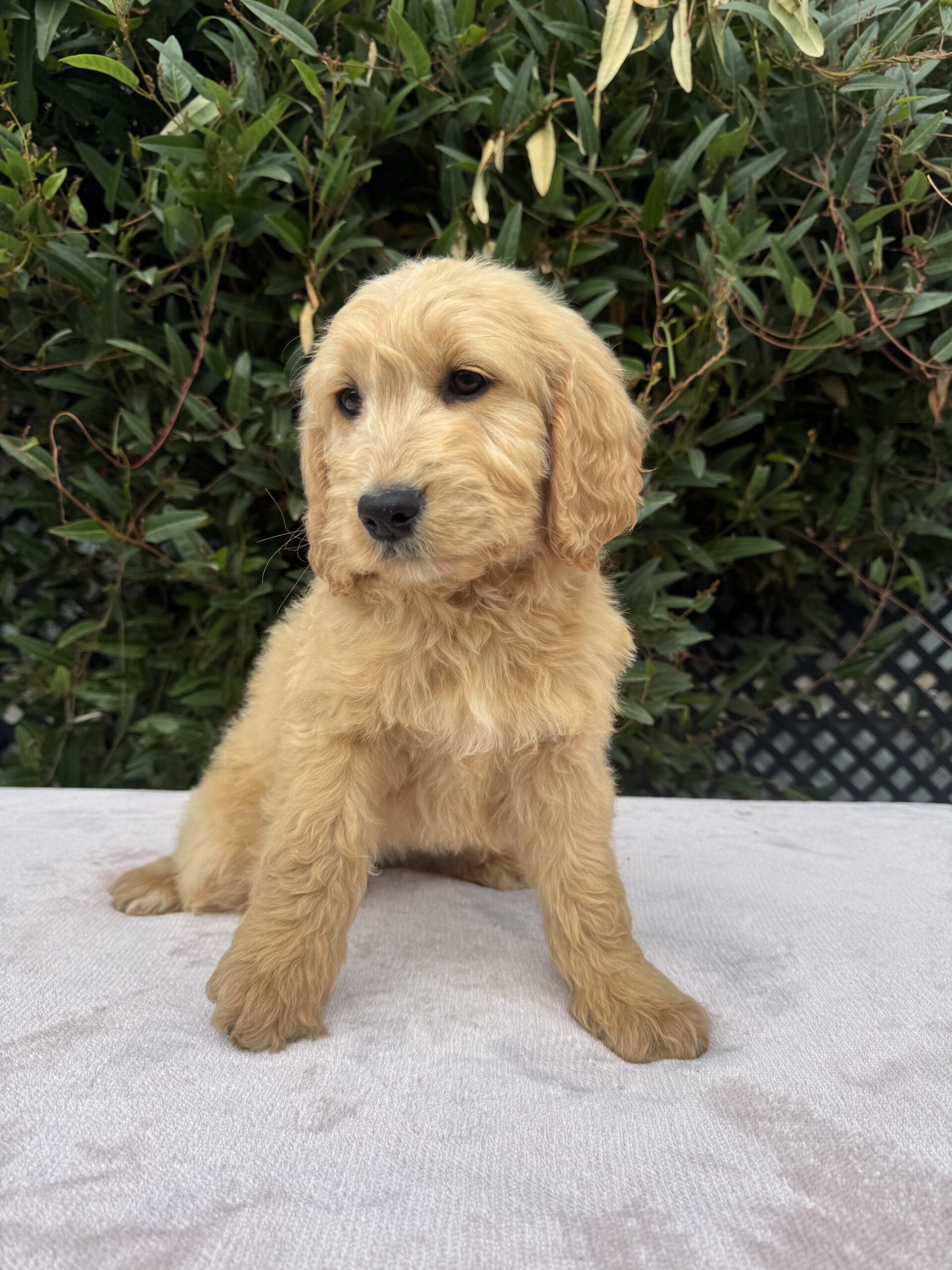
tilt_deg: -4.5
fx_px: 880
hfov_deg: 56.8
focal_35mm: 24
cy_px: 635
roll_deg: -0.5
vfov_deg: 71.6
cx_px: 476
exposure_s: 1/1678
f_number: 1.78
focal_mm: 6.76
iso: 80
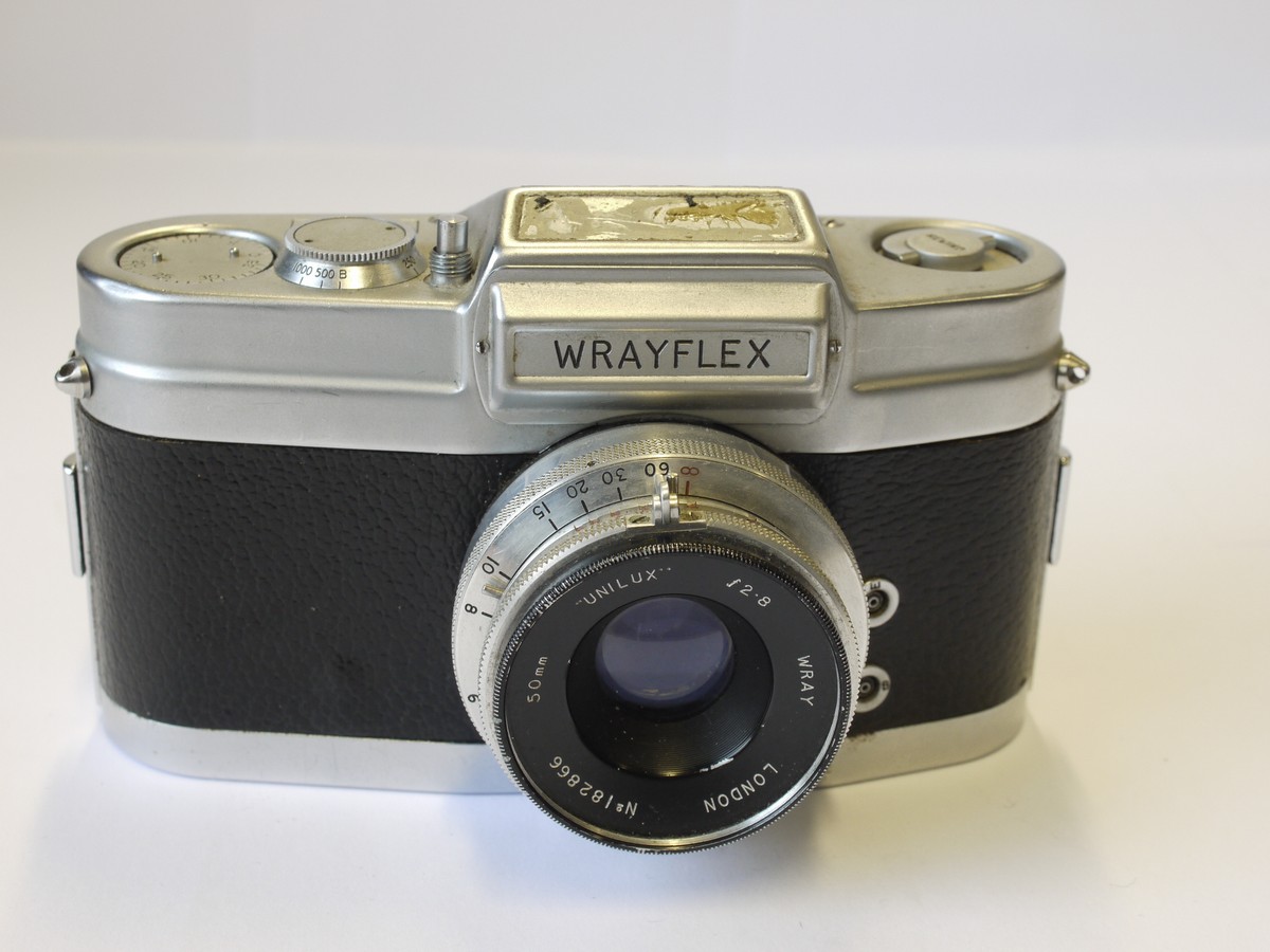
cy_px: 476
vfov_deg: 24.4
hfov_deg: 32.2
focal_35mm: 60
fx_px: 2201
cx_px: 635
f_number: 8
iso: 400
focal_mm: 30
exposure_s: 1/30
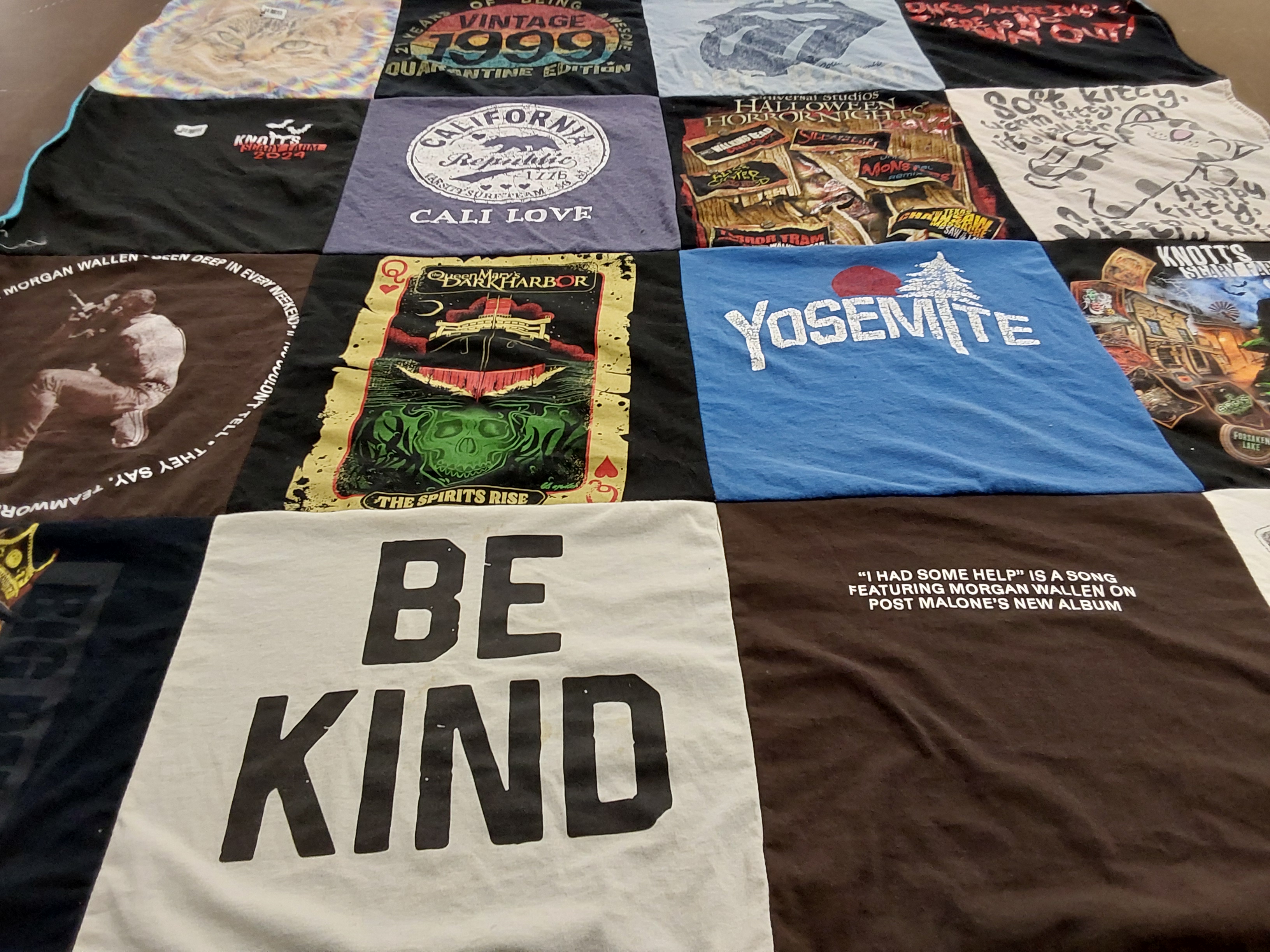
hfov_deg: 63.4
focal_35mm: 28
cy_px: 476
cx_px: 635
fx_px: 1027
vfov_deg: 49.7
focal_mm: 2.91
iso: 125
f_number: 1.9
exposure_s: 1/60
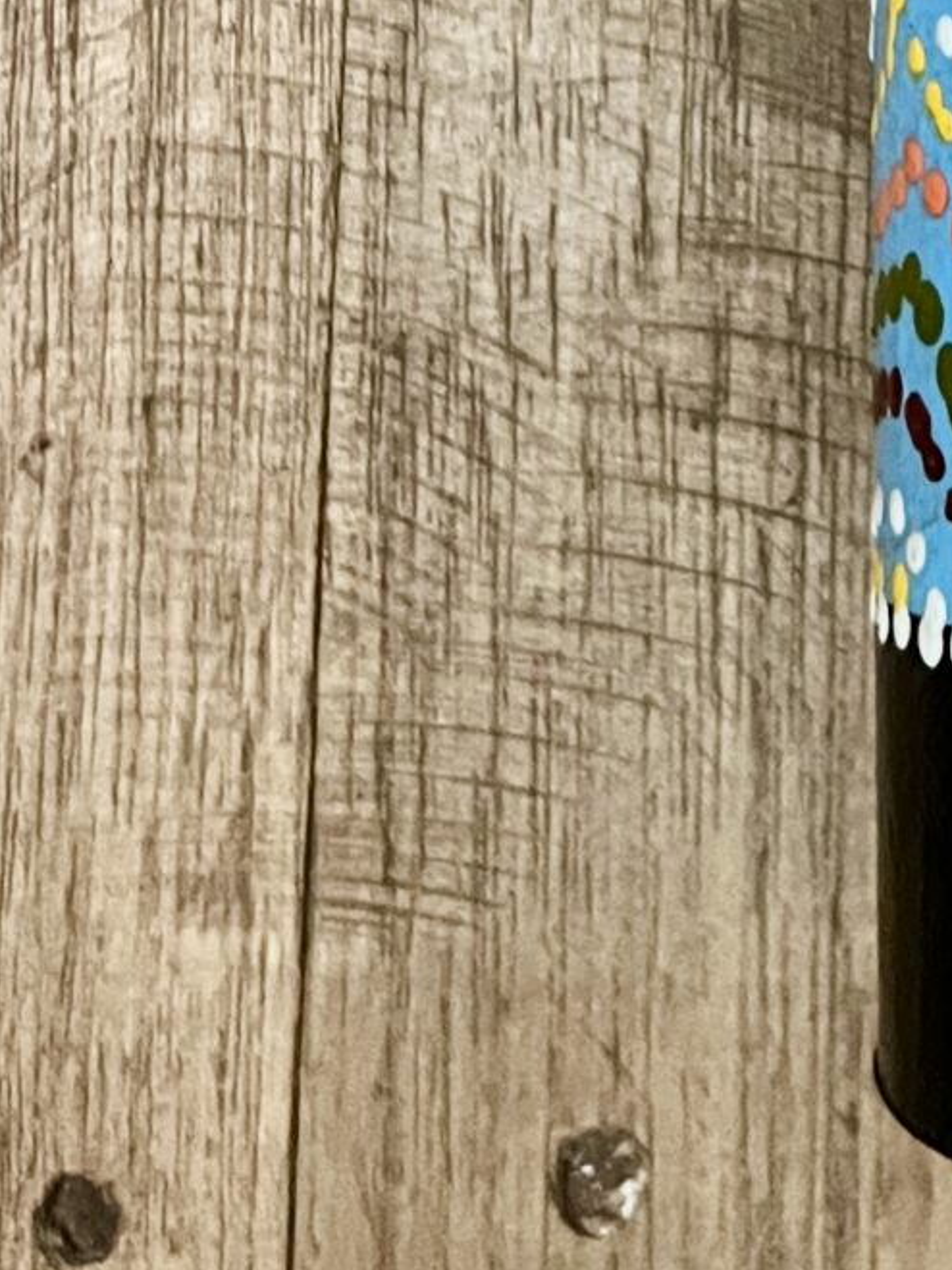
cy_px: -391
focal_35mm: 101
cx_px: 1324
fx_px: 3705
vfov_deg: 18.1
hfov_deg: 13.9
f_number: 1.5
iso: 500
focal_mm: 5.7
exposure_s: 1/45
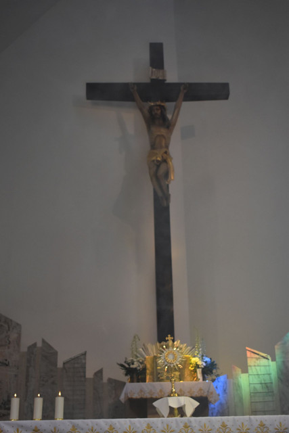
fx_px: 578
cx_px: 144
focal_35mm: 48
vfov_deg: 41.1
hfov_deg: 28.1
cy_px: 216
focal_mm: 32
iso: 800
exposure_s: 1/200
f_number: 4.5
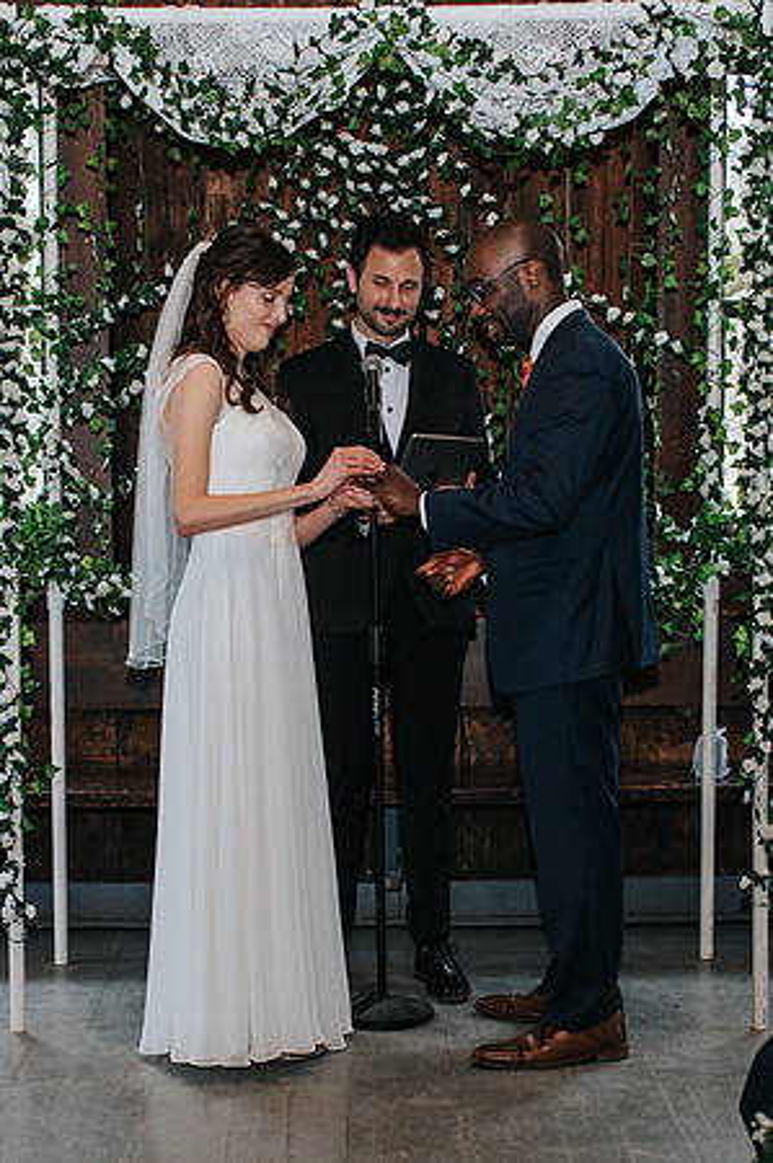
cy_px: 770
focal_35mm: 70
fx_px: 2271
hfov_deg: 19.3
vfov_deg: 28.6
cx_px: 324
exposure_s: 1/160
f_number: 2.8
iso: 1000
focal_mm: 35
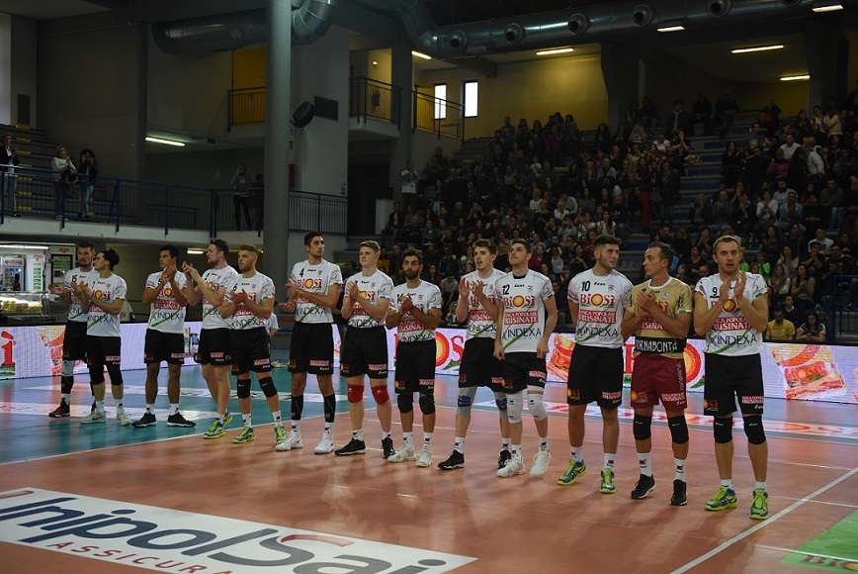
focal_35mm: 48
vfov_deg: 28.1
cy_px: 287
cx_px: 429
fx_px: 1145
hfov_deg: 41.1
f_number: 3.5
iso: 3200
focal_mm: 48
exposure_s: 1/800
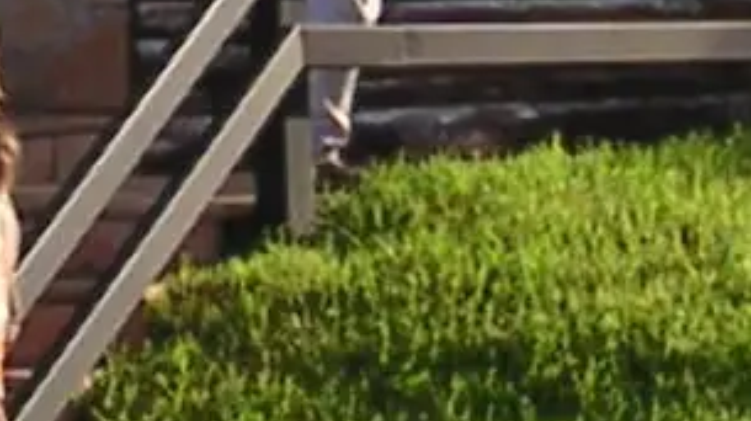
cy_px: -337
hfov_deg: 8.5
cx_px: 182
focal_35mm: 254
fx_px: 5054
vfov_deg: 4.7
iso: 64
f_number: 2.8
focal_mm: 4.8
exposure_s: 1/750
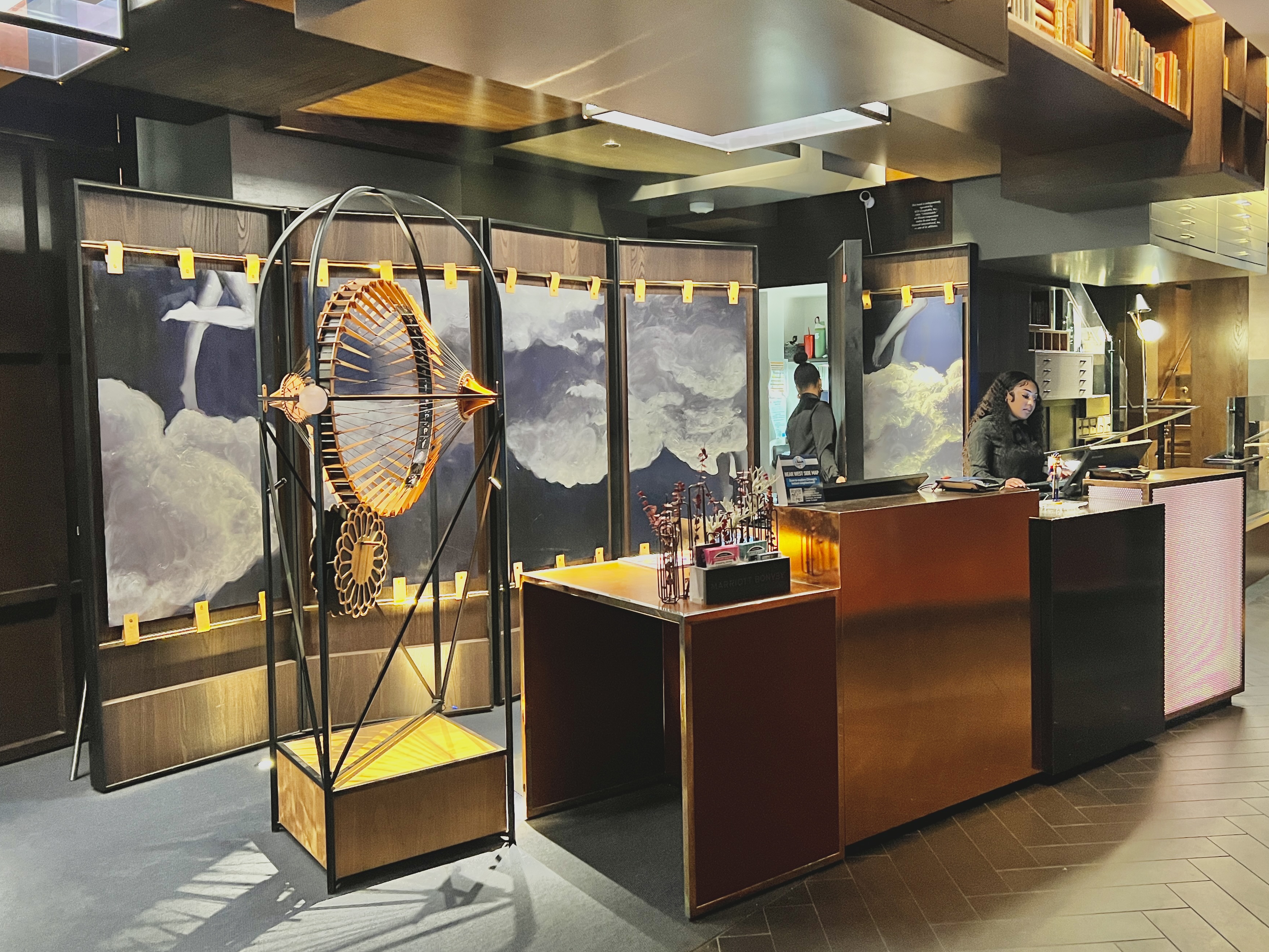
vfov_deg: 46.8
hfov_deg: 59.7
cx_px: 731
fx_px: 1100
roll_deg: +1.1
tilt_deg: -1.9
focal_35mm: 30
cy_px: 461
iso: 640
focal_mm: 5.7
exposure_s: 1/40
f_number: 1.5
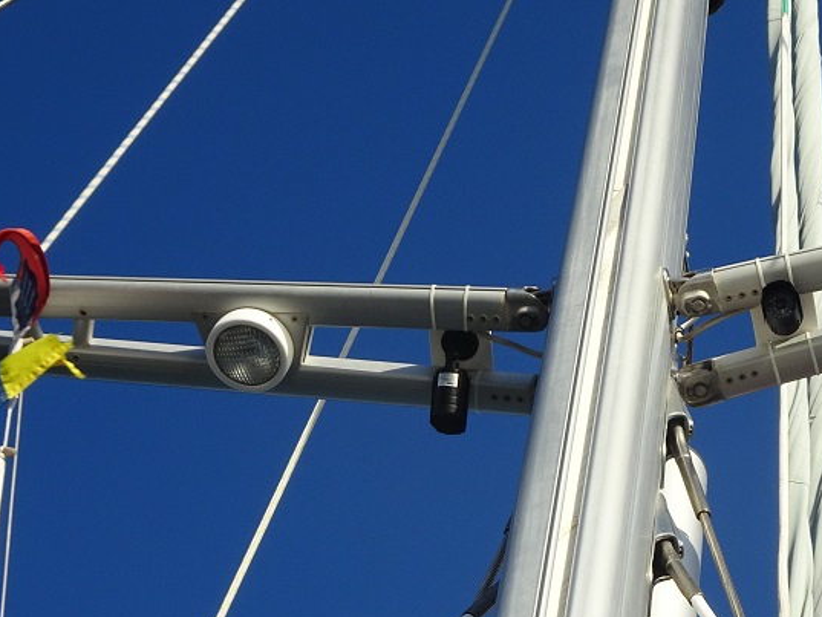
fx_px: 2826
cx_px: 738
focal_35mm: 119
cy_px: 478
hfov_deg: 16.3
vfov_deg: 12.4
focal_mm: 10.23
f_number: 4.5
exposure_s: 1/640
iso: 80
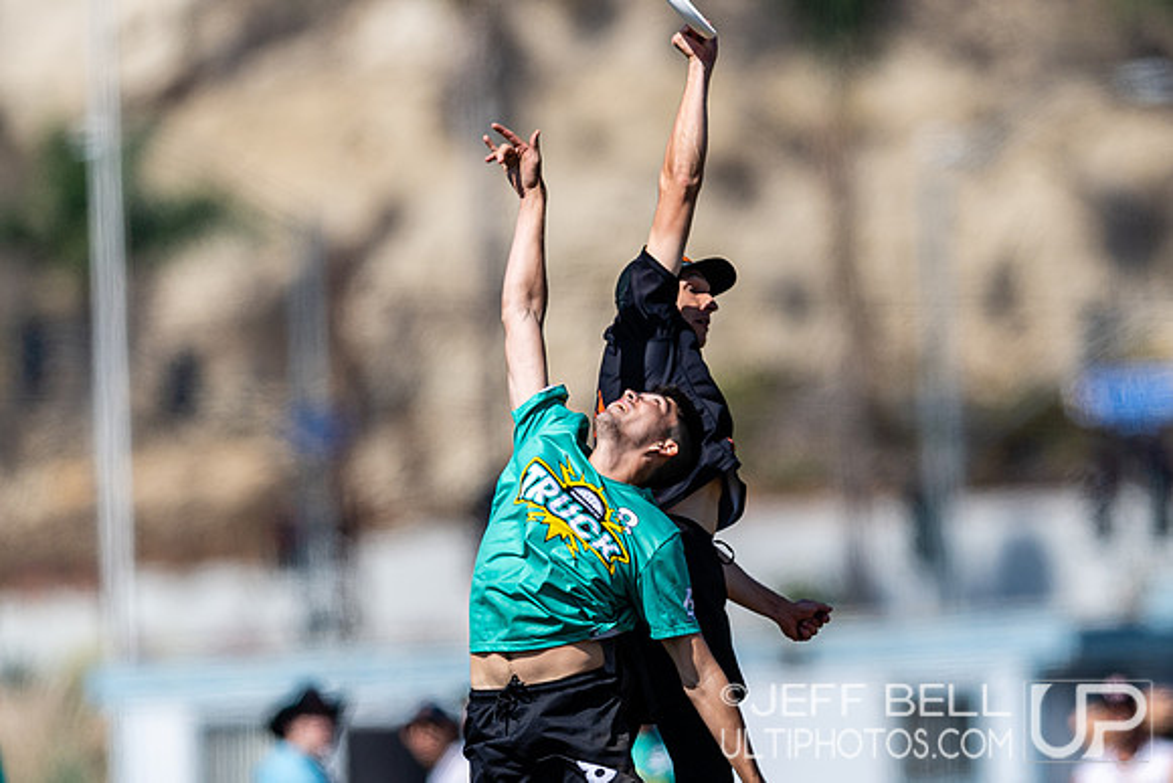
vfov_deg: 1.8
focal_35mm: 784
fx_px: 25553
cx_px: 756
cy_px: 511
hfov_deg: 2.6
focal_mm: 400
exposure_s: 1/3200
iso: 100
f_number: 2.8
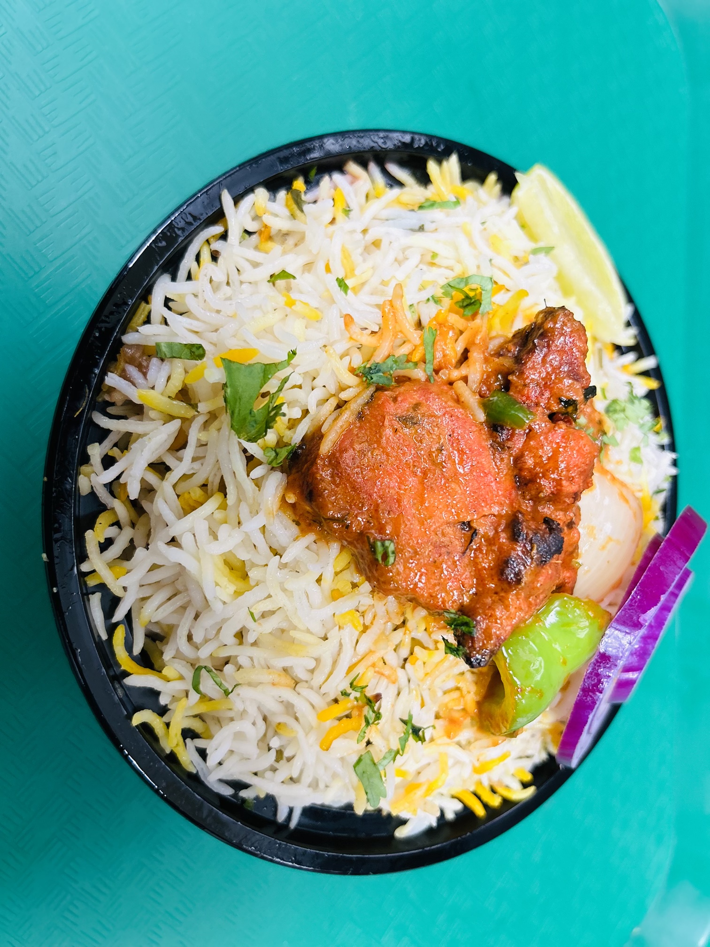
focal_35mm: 26
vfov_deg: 67.3
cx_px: 355
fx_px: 711
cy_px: 474
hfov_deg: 53.1
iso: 160
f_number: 1.5
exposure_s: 1/60
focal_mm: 5.7
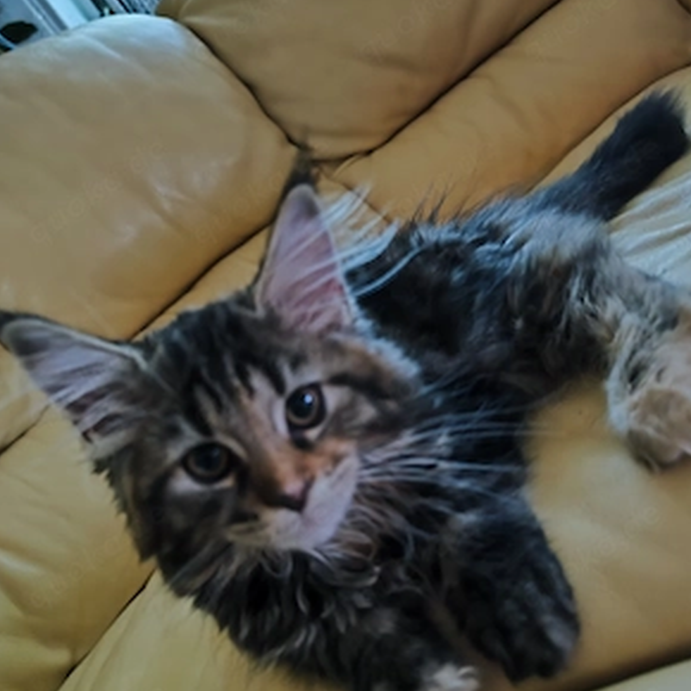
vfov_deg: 56.9
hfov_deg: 57.3
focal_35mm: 28
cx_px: 348
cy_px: 410
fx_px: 632
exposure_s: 1/14.3
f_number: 1.69
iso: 21984
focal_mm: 7.01
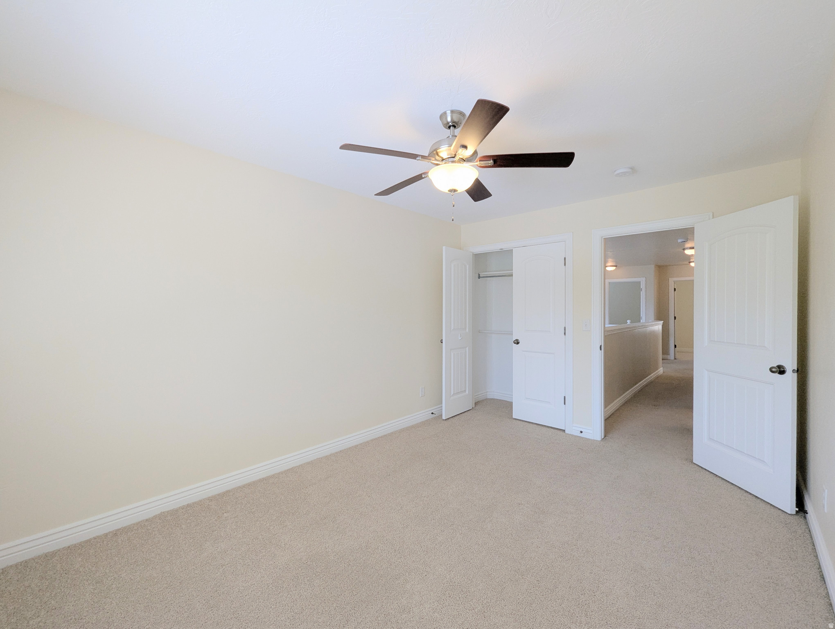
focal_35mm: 13
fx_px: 314
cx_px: 418
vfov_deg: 90.1
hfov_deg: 106.1
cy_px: 314
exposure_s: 1/120
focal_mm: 1.95
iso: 72
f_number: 2.2
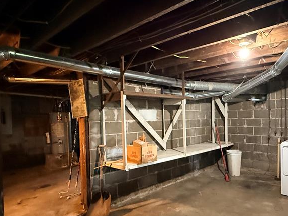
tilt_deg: -2.0
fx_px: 208
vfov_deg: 54.7
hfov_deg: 66.9
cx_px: 199
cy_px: 123
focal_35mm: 25
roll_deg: +0.7
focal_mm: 2.22
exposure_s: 1/30
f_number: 2.2
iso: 1250
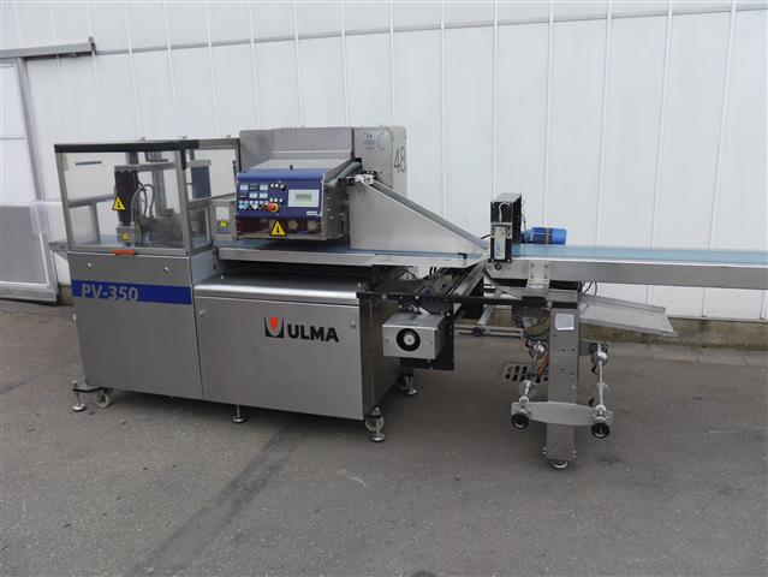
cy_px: 288
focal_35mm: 28
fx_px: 622
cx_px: 384
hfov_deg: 63.4
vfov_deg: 49.8
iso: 160
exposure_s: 1/250
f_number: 5.6
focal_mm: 14
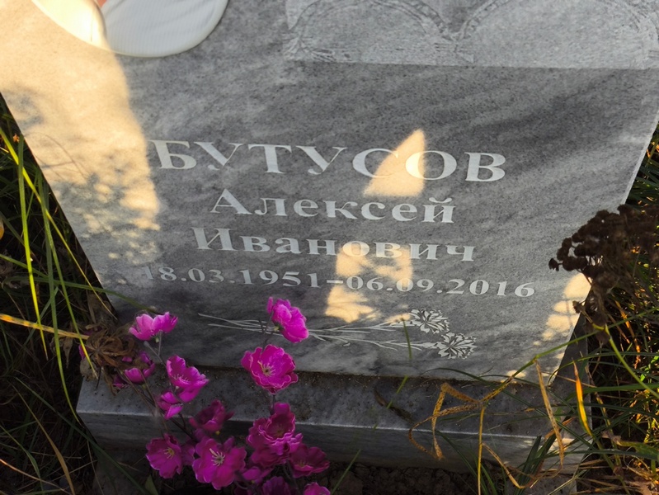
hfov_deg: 38.2
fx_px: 952
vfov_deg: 29.1
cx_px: 330
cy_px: 248
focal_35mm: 50
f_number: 1.7
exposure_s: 1/400
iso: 50
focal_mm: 4.71
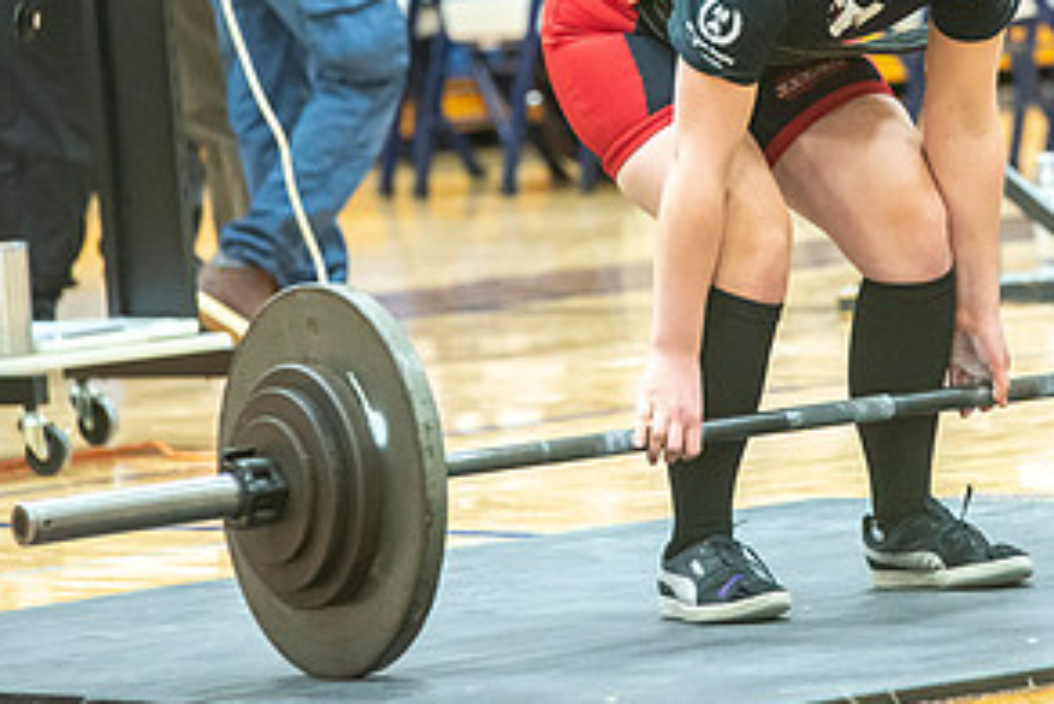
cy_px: 81
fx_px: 11628
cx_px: 762
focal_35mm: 397
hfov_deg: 5.2
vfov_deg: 3.5
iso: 6400
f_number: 5
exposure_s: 1/125
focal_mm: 200
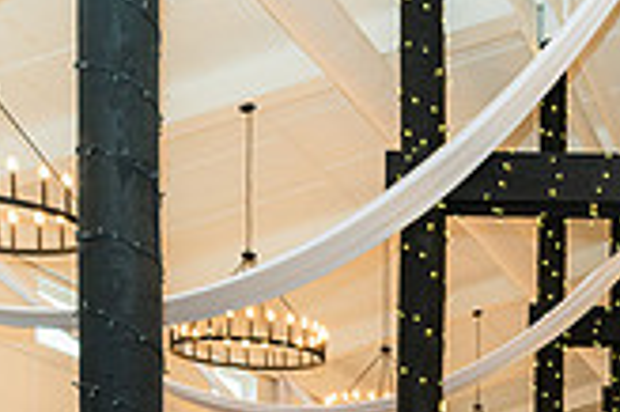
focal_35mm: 87
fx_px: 1497
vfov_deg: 14.2
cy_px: 694
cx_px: 907
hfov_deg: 20.4
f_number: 4.5
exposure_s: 1/125
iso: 400
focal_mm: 24
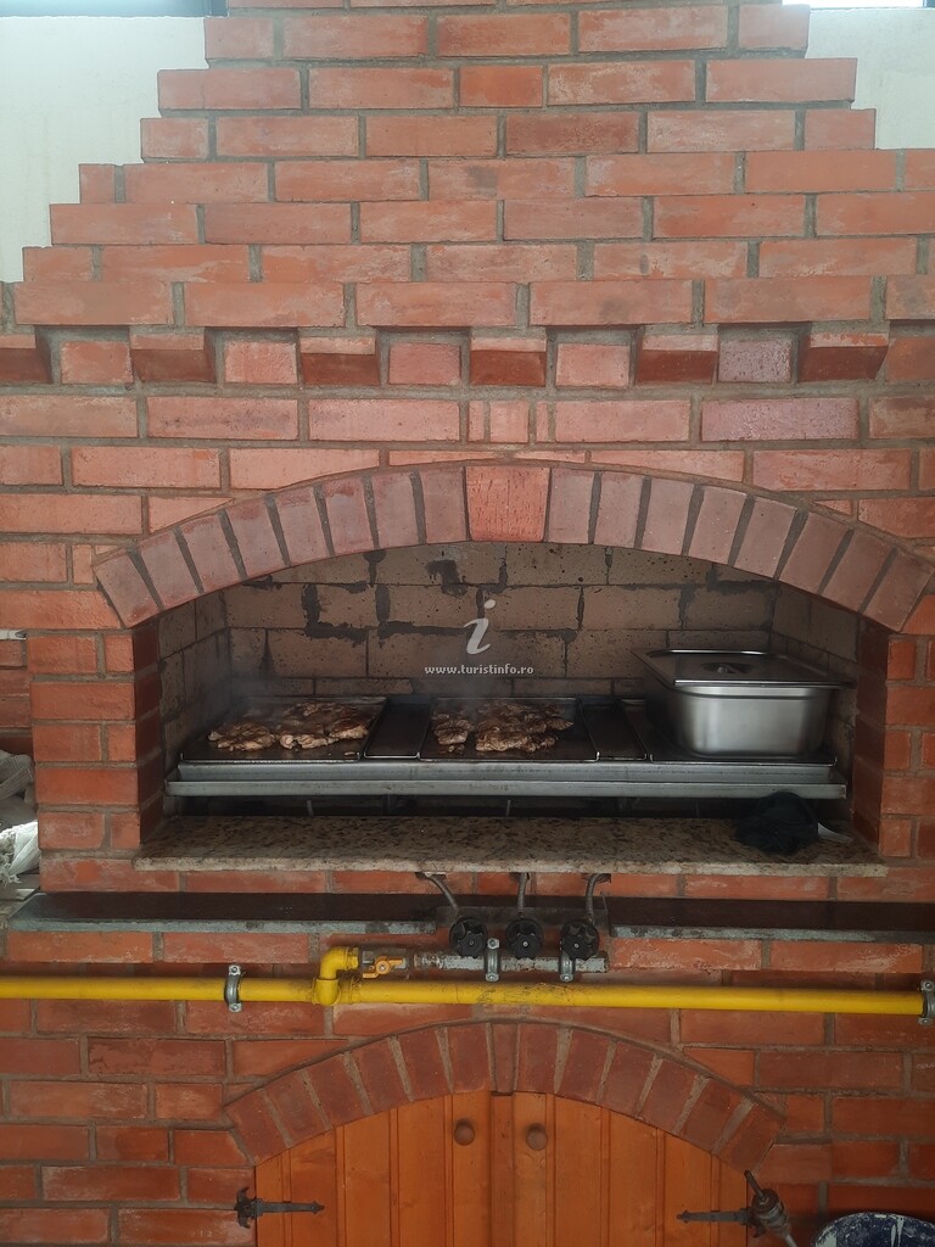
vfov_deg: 69.4
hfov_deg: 54.9
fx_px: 900
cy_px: 624
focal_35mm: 25
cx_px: 468
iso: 32
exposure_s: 1/100
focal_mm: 4.6
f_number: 2
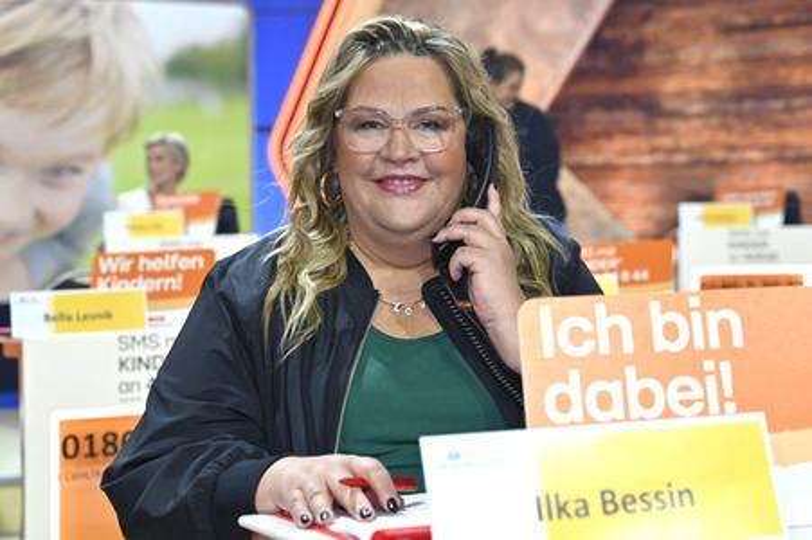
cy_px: 270
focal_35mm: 55
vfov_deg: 24.6
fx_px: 1240
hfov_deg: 36.3
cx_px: 406
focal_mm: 55
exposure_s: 1/200
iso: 1000
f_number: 4
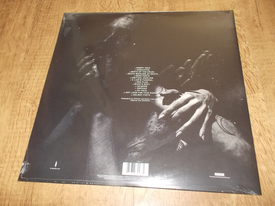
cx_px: 138
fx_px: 230
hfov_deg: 61.7
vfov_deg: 48.2
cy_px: 103
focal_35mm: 29
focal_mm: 4.1
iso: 200
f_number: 3.3
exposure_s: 1/30
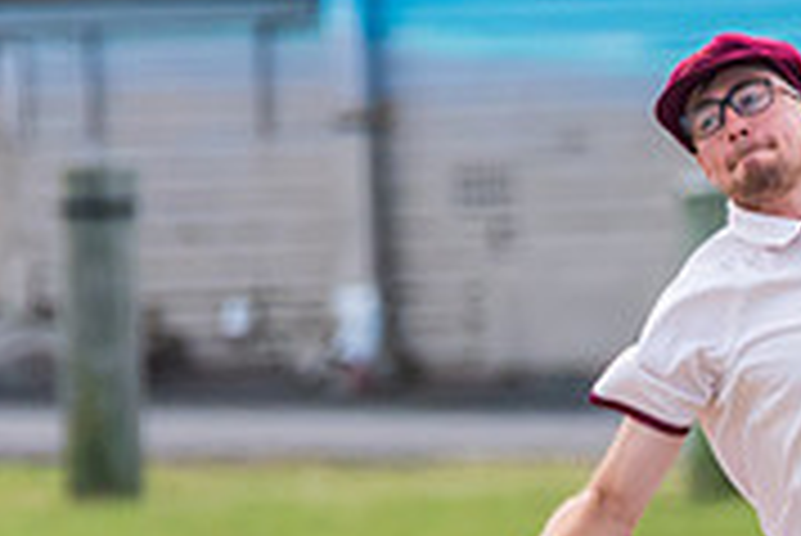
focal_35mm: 2839
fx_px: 63217
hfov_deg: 0.7
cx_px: 669
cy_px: 1028
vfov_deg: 0.5
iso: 640
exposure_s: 1/1250
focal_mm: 600
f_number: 6.3
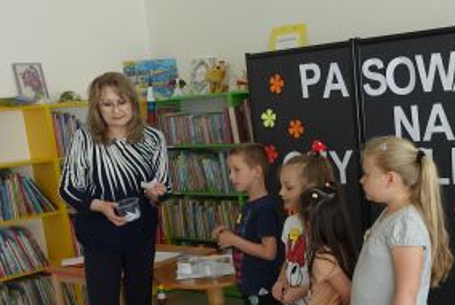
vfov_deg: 24.6
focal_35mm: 54
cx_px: 362
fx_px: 683
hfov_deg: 35.7
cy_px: 254
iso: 125
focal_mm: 8.8
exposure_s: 1/100
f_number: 2.8
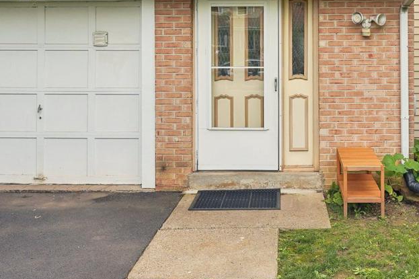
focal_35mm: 39
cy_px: -30
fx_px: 452
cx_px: 291
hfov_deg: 48.6
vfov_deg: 30.6
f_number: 8
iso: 500
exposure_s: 1/1000
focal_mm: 16.8
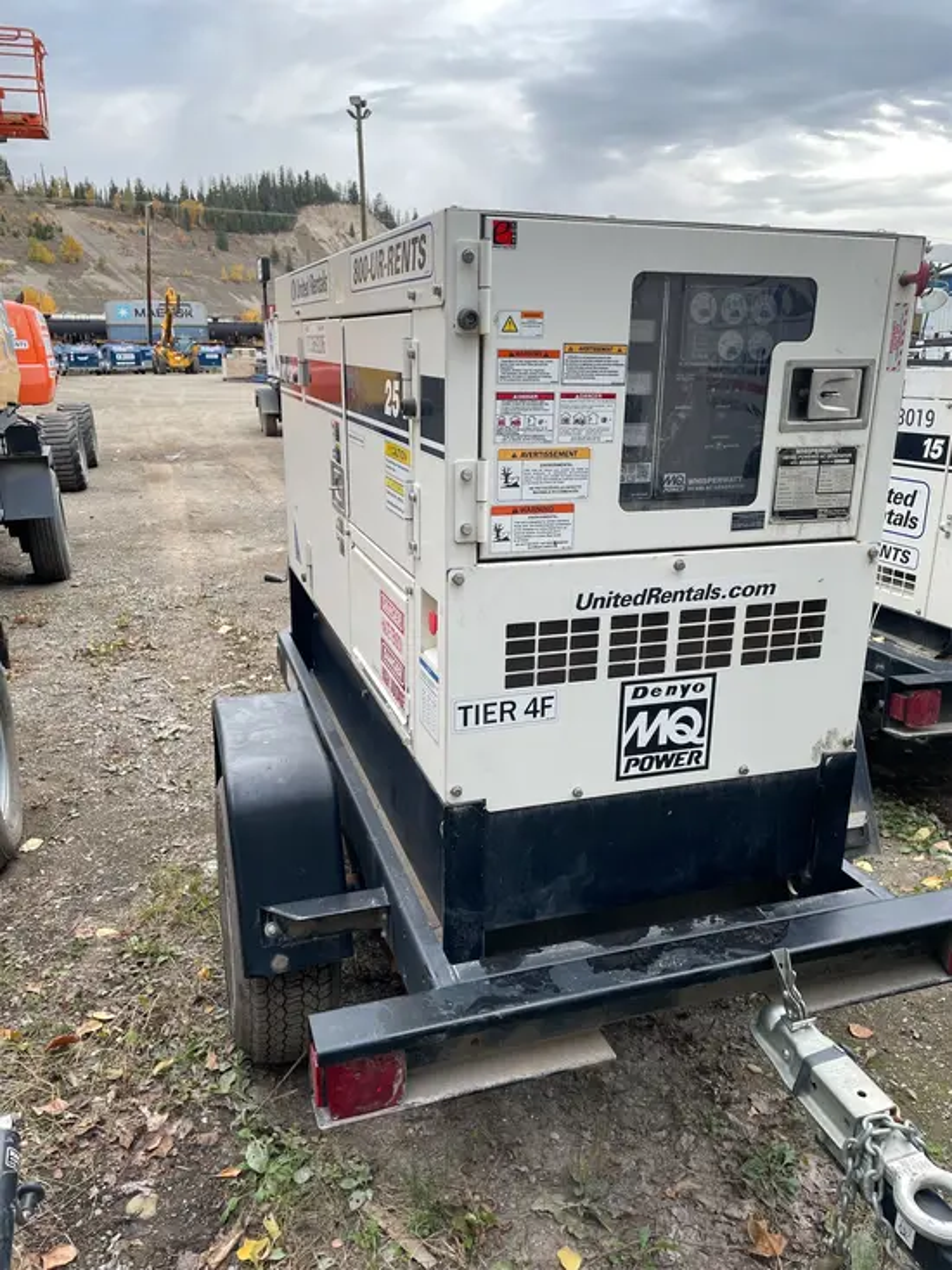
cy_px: 635
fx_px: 953
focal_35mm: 26
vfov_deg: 67.3
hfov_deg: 53.1
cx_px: 476
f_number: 1.6
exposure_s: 1/121
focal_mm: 4.2
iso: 64
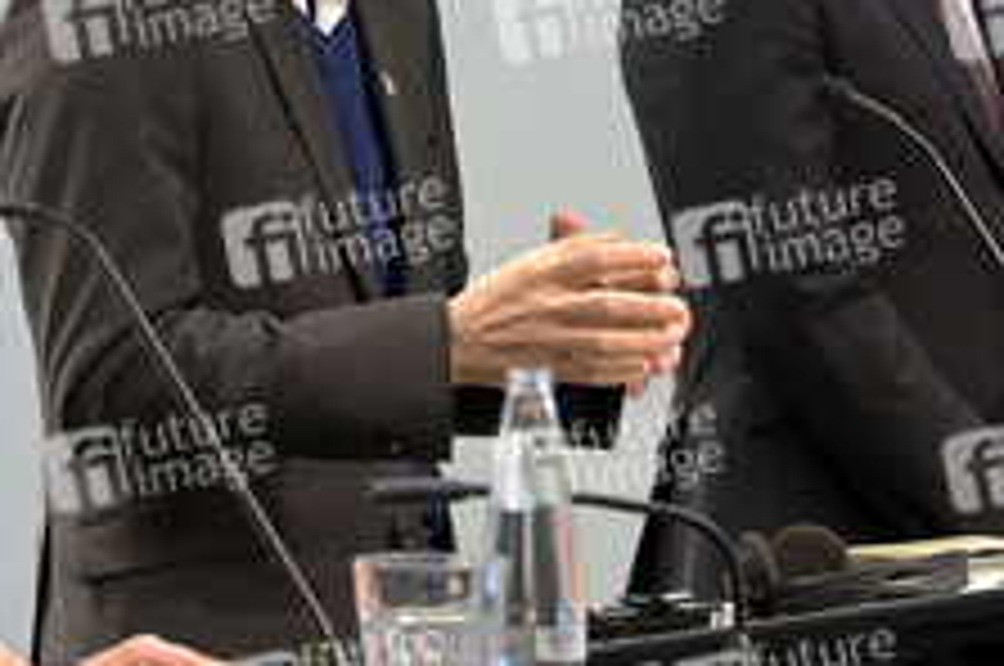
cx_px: 218
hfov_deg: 8.8
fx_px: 6544
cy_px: 122
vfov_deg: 5.8
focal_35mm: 235
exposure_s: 1/200
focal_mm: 116
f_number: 6.3
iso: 2500
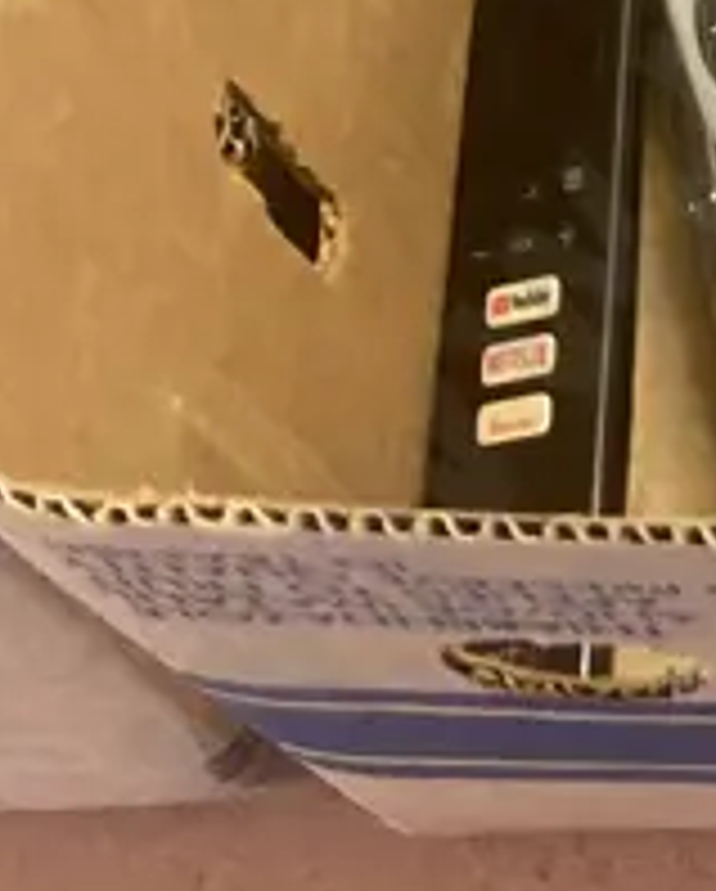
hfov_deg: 10.0
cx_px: 1563
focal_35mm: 141
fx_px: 3726
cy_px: -1040
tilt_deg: -52.7
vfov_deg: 11.8
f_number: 1.8
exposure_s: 1/50
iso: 160
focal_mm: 3.99
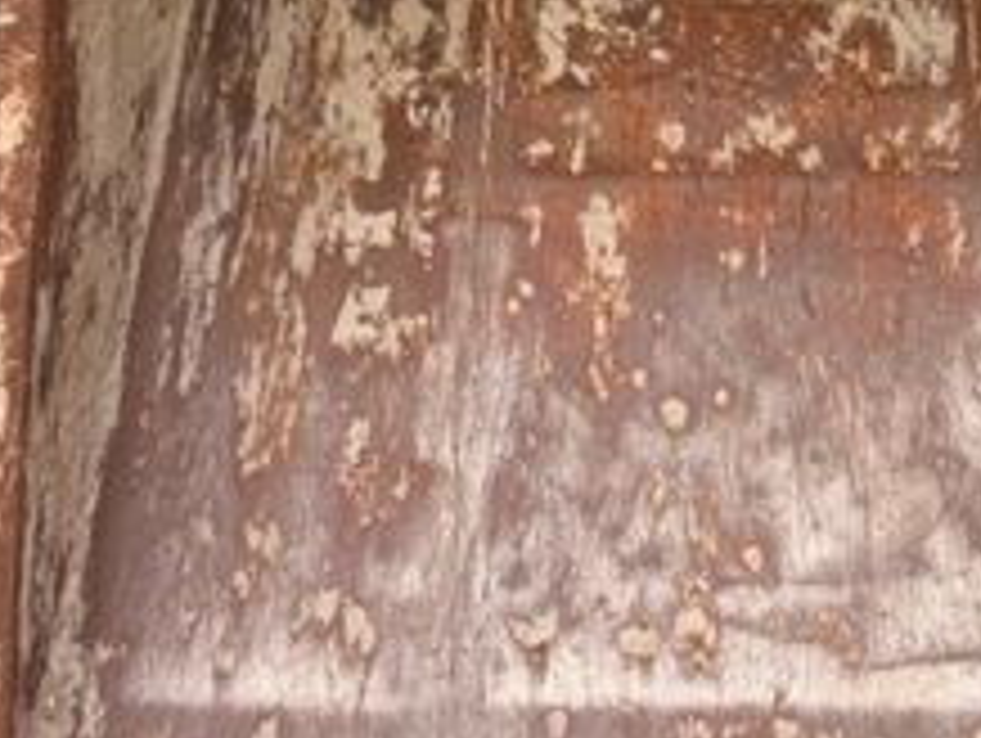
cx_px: 702
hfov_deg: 29.0
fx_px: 1872
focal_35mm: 66
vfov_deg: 21.4
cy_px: -36
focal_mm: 6.76
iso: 100
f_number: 1.78
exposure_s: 1/1727
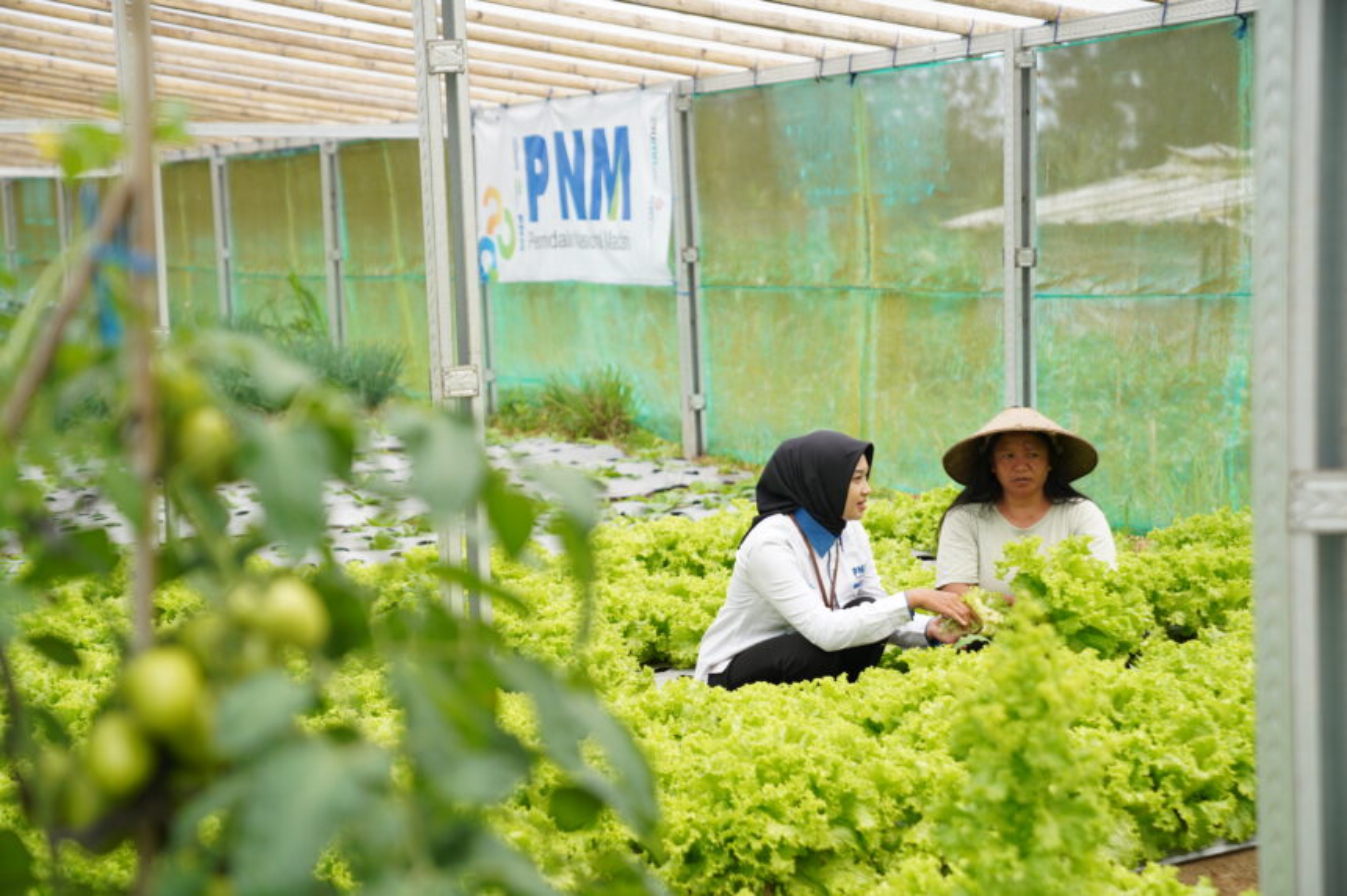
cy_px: 448
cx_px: 674
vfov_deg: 19.4
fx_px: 2617
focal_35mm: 70
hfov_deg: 28.9
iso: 100
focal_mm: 70
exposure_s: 1/250
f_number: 3.2
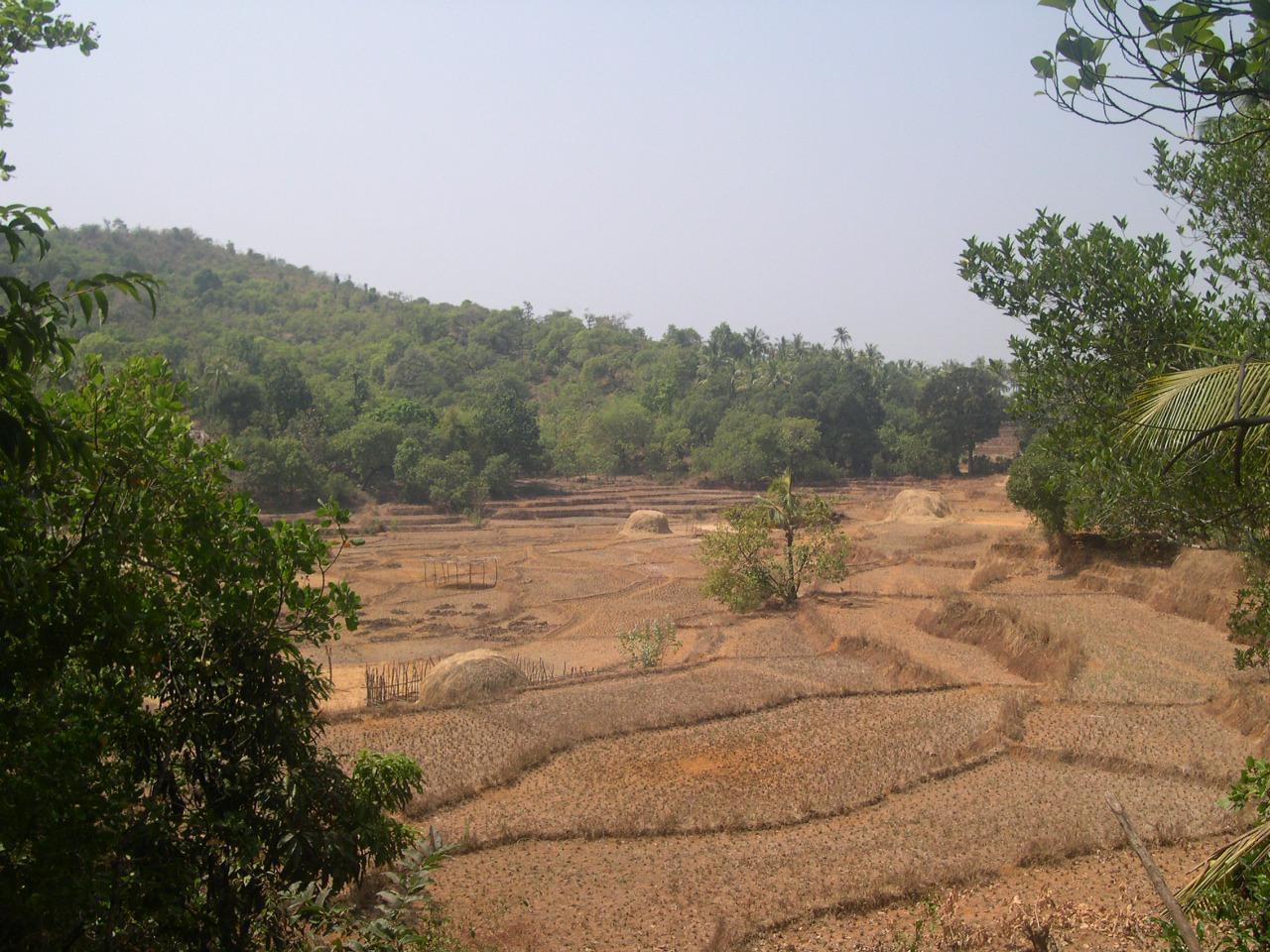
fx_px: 1394
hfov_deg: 49.0
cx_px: 635
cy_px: 476
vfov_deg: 37.7
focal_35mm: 38
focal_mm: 8
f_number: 7.6
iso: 100
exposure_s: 1/186
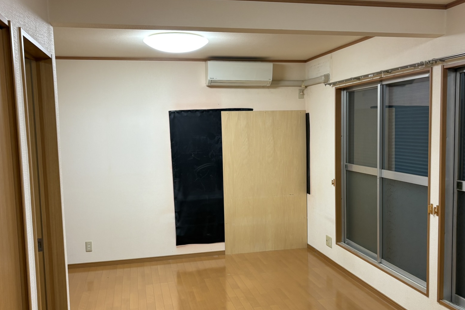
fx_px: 465
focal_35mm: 36
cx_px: 255
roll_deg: +1.2
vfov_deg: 36.9
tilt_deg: -6.2
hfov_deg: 53.0
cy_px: 171
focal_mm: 5.96
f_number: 1.6
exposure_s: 1/50
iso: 100
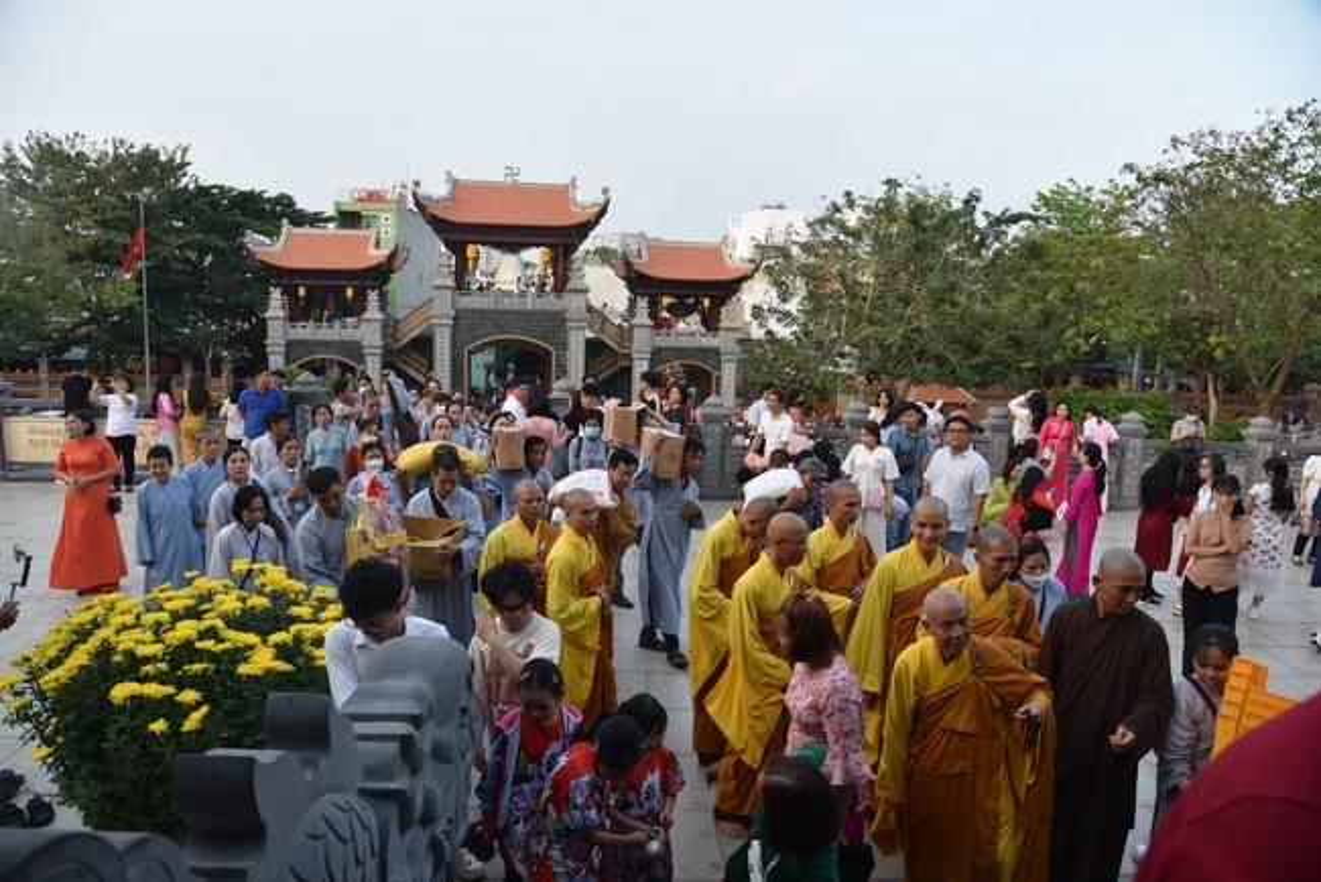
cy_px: 441
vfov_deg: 53.2
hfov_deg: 73.7
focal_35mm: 24
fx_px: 881
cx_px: 660
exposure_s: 1/125
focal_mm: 24
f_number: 5.6
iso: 400
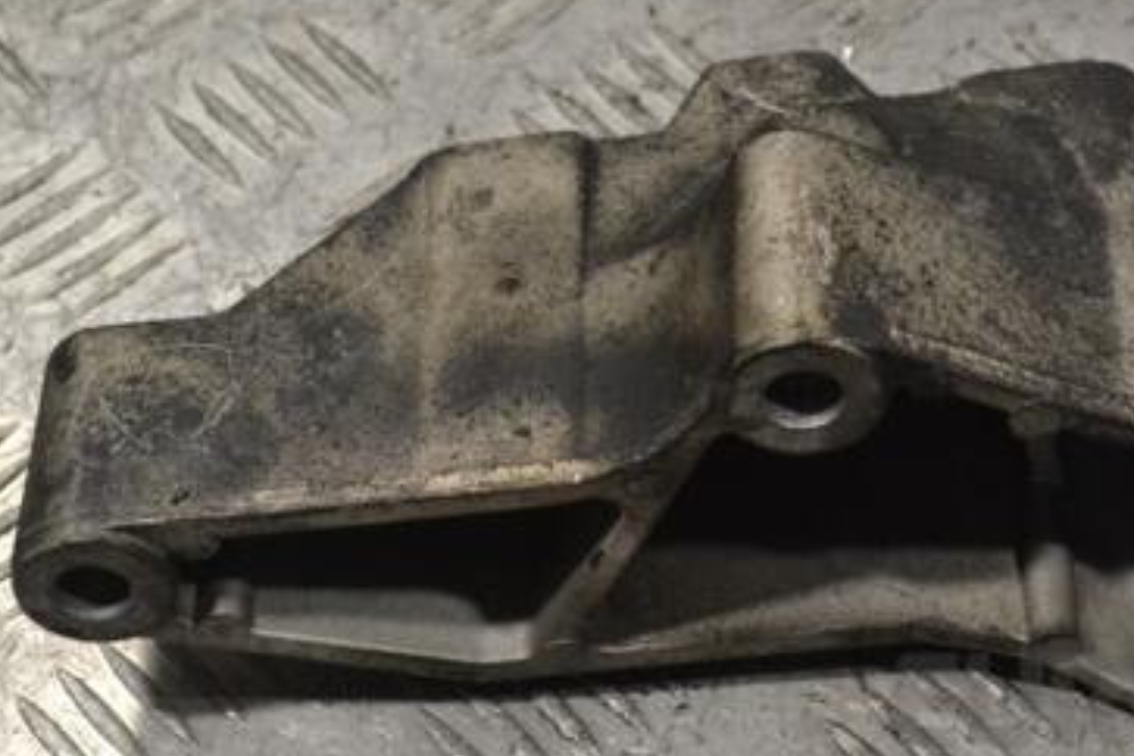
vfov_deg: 11.5
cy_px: 284
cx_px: 837
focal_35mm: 119
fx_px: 3748
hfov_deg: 17.1
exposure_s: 1/250
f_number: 8
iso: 3200
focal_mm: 48
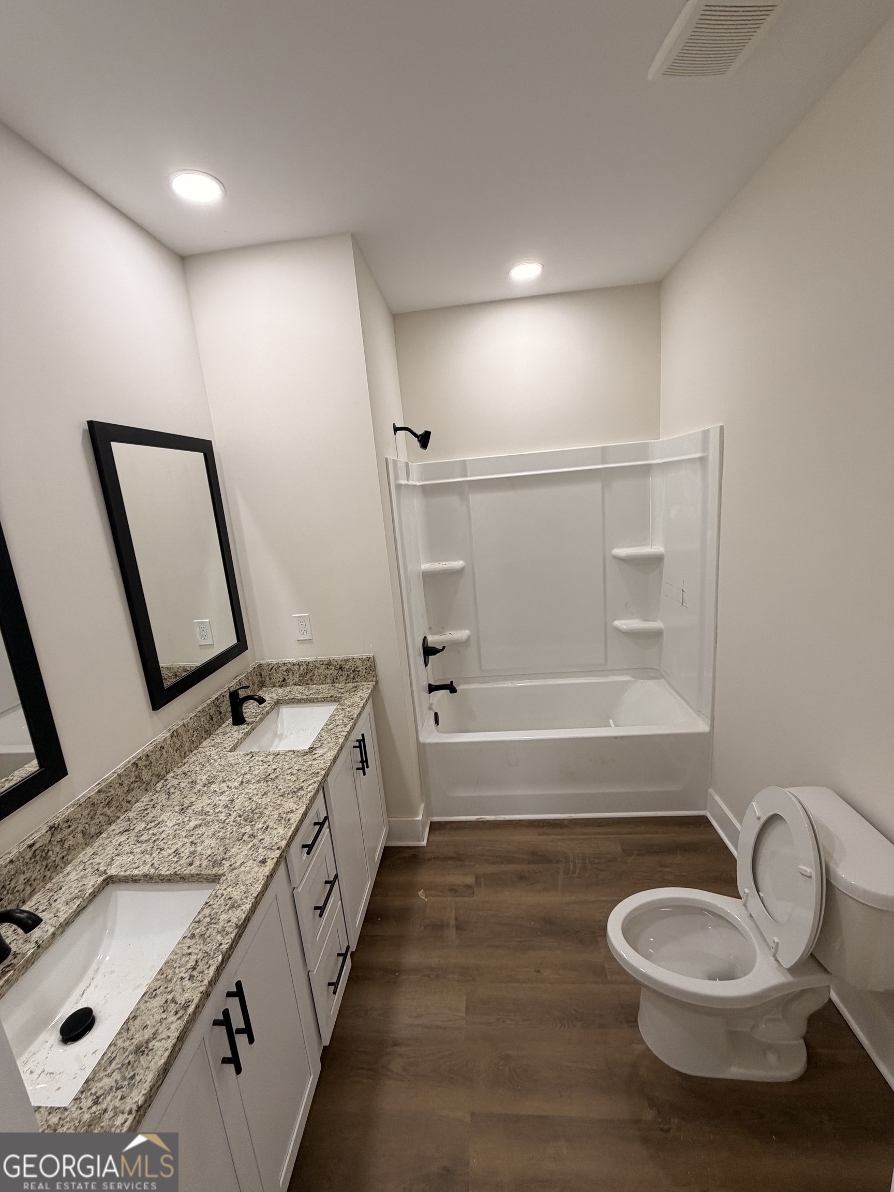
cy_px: 596
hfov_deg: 85.7
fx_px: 482
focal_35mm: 14
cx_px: 447
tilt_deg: -10.9
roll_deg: +5.0
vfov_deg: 102.1
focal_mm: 2.22
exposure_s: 1/121
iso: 200
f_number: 2.2
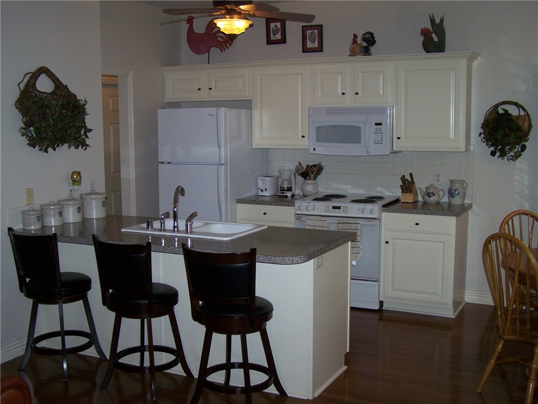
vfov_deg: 33.6
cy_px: 202
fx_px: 668
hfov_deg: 43.9
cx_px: 269
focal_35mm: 43
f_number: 2.9
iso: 80
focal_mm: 7.1
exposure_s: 1/60
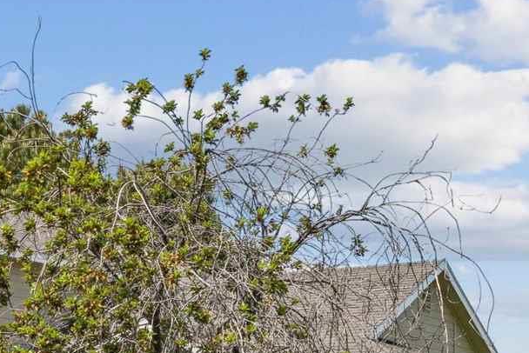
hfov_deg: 18.4
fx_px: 1537
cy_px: 476
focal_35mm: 105
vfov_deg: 12.6
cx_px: -132
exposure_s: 1/400
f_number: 13
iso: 400
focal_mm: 20.7
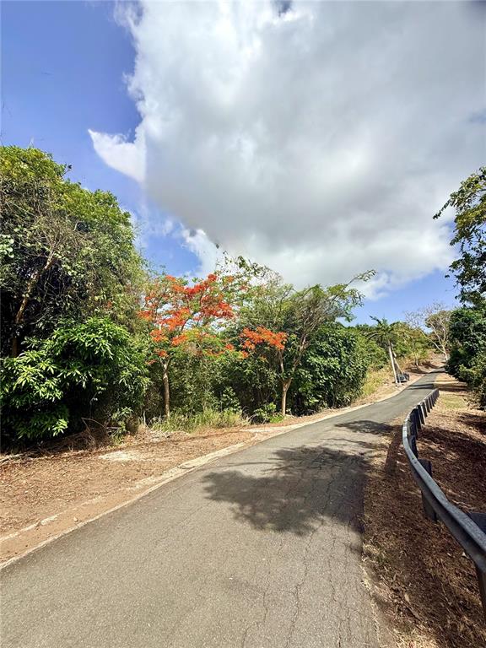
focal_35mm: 14
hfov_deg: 85.7
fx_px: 262
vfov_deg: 102.1
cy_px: 324
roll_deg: +2.0
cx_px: 243
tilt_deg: +16.5
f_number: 2.2
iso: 50
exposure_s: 1/2024
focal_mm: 2.22
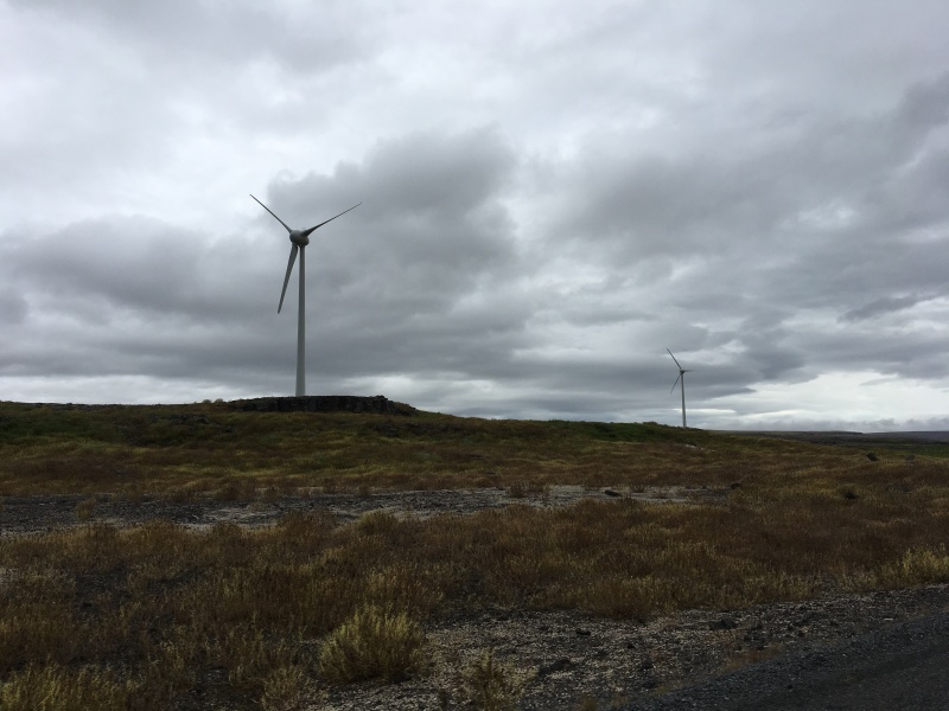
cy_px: 356
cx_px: 474
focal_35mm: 29
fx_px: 795
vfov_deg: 48.2
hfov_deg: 61.7
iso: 25
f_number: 2.2
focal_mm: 4.15
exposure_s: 1/1603
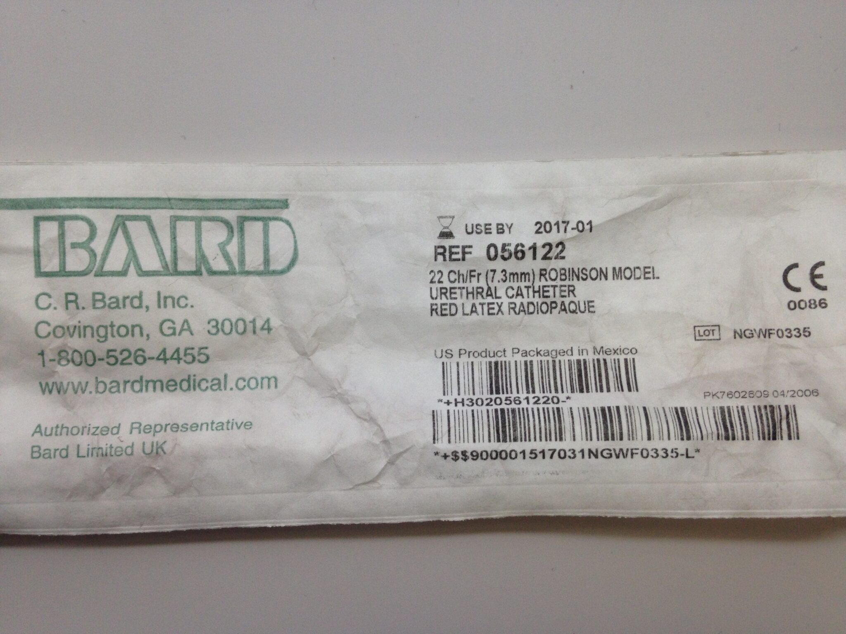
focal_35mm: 33
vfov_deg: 42.9
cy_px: 317
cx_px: 423
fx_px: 807
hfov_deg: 55.4
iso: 80
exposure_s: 1/120
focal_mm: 4.12
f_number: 2.4
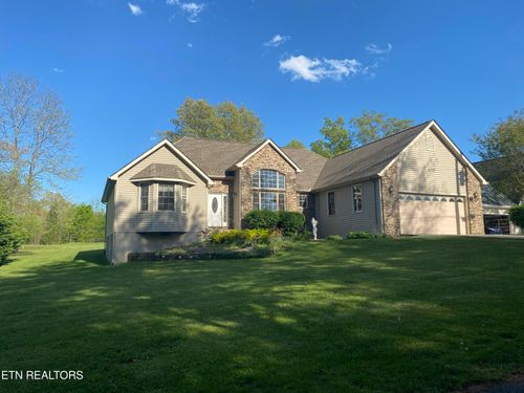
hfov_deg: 67.3
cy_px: 196
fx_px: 394
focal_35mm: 26
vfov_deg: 53.1
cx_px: 262
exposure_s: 1/1927
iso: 32
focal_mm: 4.25
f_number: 1.8
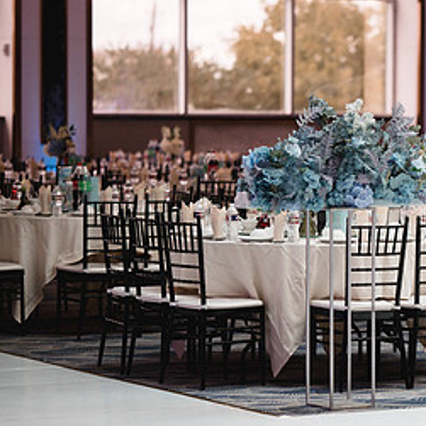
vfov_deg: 10.0
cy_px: 248
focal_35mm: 175
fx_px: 2437
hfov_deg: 9.9
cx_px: 416
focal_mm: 85
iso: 500
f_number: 1.8
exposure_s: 1/1000
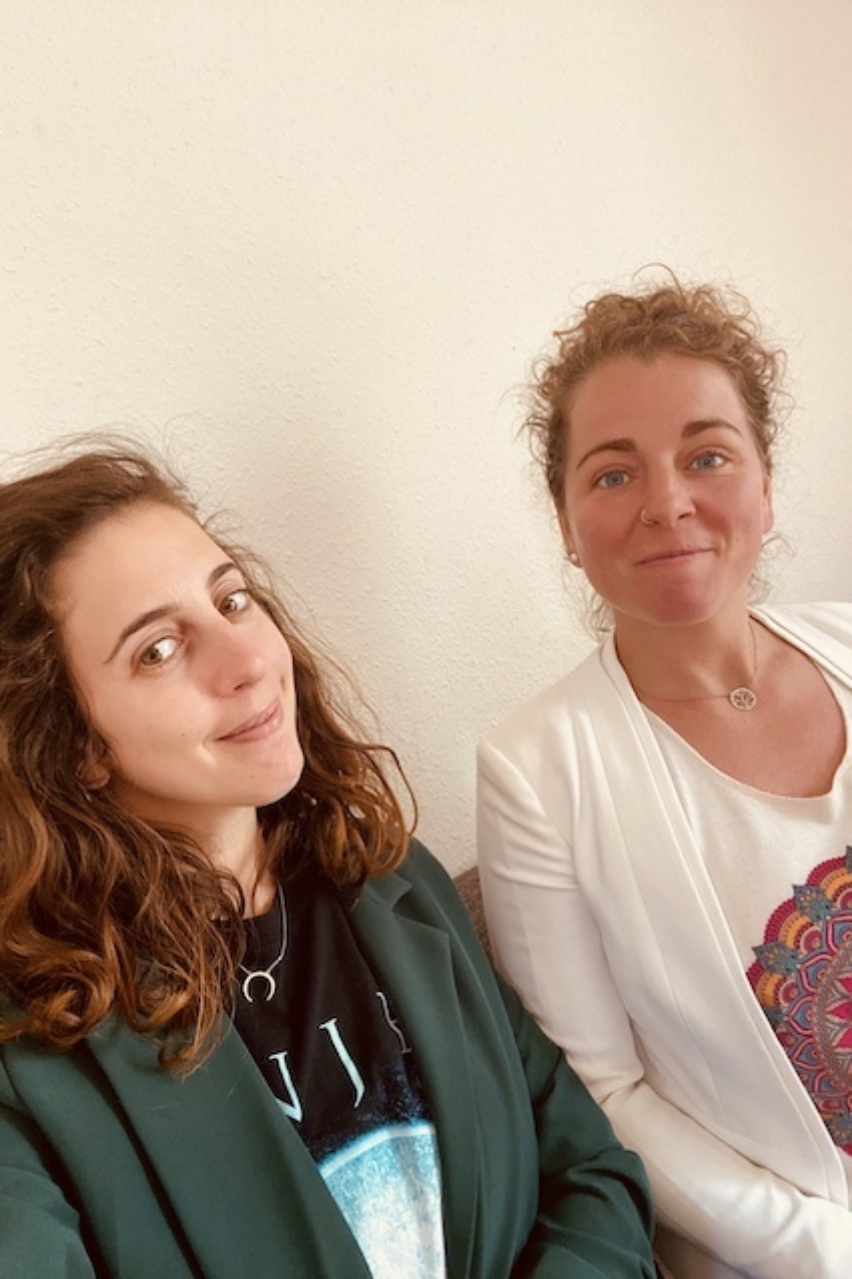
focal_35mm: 24
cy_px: 640
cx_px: 381
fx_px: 852
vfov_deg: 73.8
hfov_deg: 53.0
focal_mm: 2.71
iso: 250
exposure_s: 1/60
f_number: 2.2
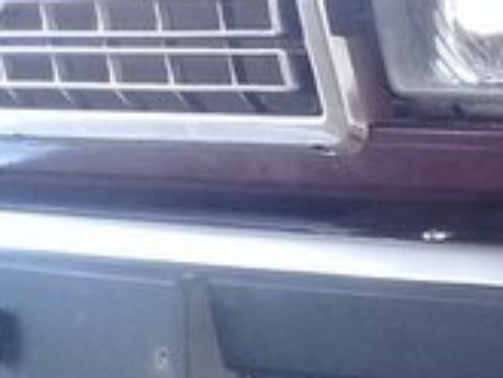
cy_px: 273
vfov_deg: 11.9
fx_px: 1803
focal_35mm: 124
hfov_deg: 13.9
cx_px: 945
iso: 64
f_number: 2.2
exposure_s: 1/100
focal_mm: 3.3
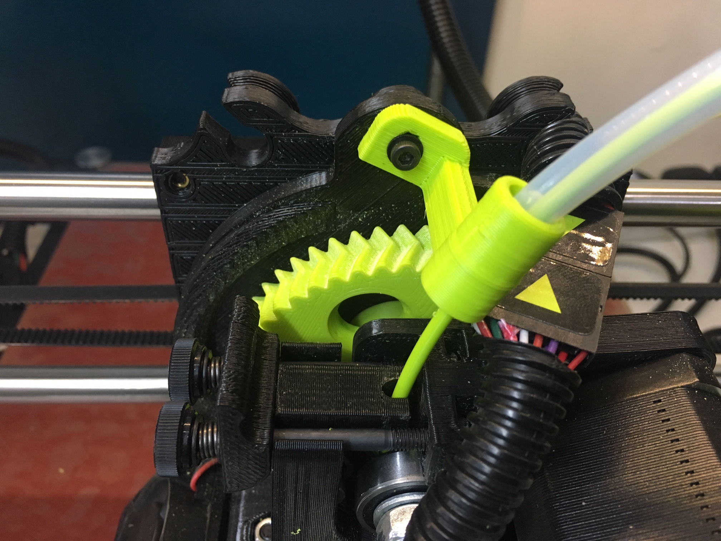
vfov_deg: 48.2
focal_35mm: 29
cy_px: 270
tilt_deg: -39.5
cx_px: 360
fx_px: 604
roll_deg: -2.2
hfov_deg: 61.7
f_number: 2.2
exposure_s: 1/33
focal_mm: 4.15
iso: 160
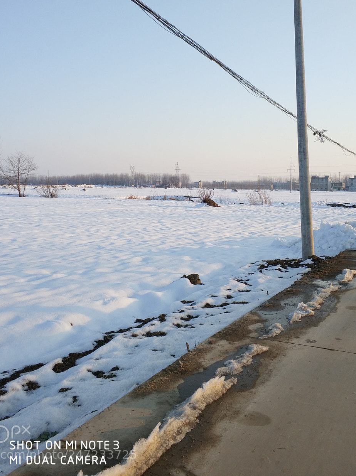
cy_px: 176
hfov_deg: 40.6
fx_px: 481
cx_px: 166
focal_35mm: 35
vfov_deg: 52.1
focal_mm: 3.82
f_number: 1.8
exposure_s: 1/693
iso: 100
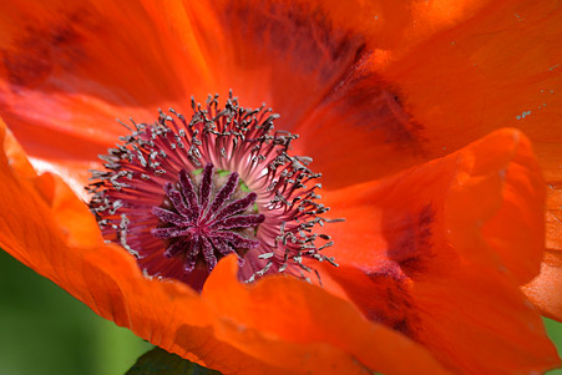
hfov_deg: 6.3
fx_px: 5106
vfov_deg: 4.2
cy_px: 173
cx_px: 320
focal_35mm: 327
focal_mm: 170
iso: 400
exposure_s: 1/1600
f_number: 6.3
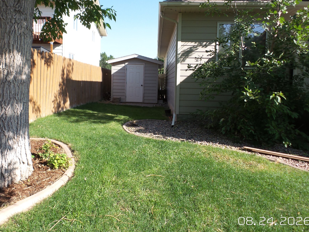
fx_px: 241
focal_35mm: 27
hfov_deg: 65.2
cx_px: 139
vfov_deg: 51.1
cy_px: 96
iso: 100
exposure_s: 1/500
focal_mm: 4.1
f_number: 3.5
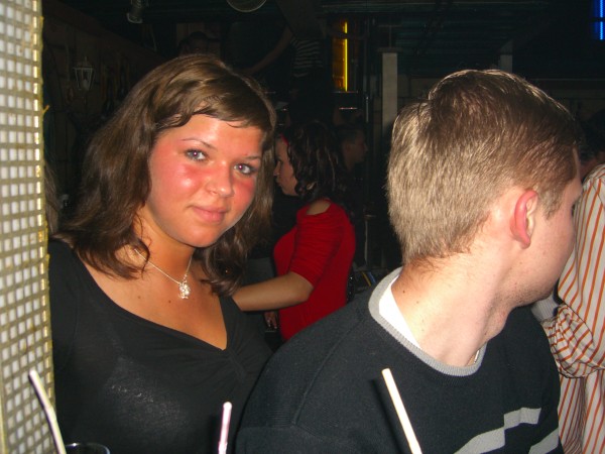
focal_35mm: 38
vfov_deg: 37.7
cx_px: 302
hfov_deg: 49.0
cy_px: 227
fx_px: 664
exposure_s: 1/60
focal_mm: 7.9
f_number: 2.8
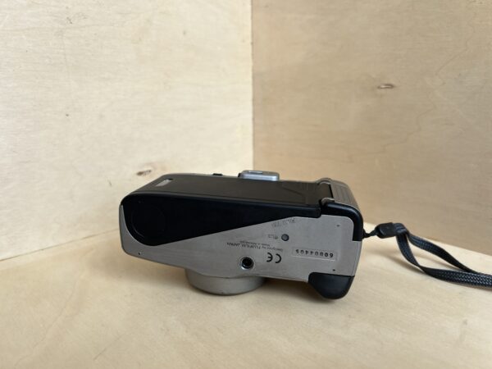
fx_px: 370
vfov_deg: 53.1
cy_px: 184
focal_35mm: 26
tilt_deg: -13.8
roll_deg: +1.3
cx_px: 246
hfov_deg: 67.3
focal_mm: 5.7
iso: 50
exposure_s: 1/607
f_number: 1.5
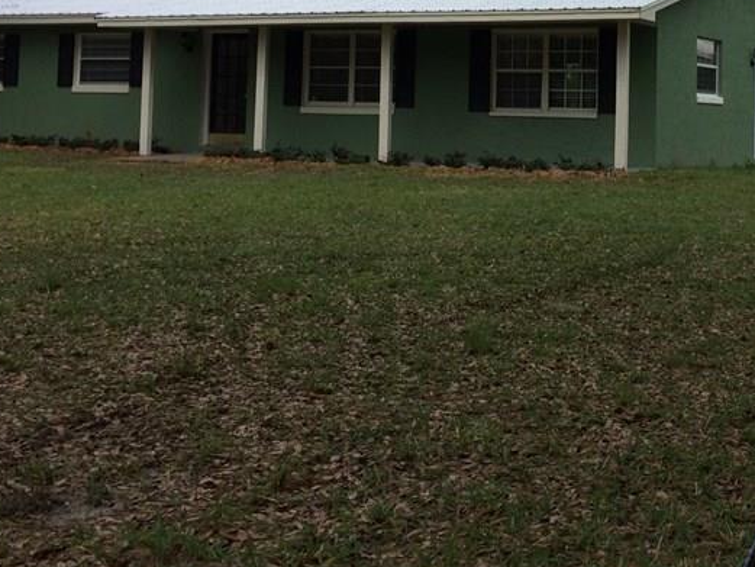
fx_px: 1287
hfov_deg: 31.8
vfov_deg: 24.1
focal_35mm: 59
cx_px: 604
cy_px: 46
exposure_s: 1/2564
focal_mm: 4.12
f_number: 2.2
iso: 40
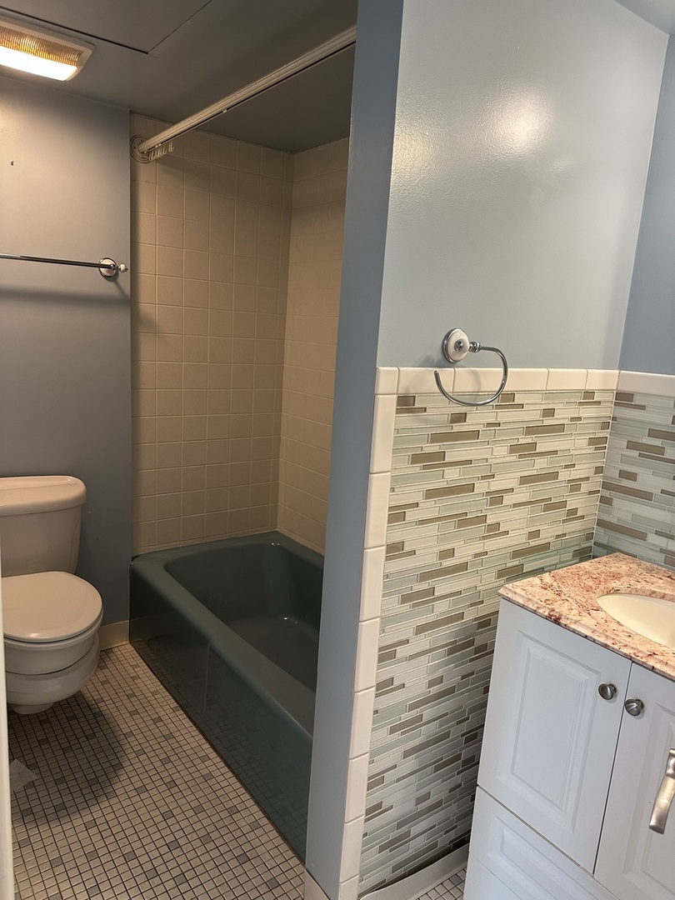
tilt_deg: -11.7
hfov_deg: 56.8
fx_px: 624
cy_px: 450
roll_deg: -4.7
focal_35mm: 24
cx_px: 338
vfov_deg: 71.6
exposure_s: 1/60
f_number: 1.78
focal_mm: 6.86
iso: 160
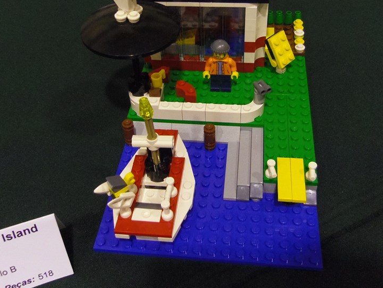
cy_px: 102
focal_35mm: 40
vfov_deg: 35.7
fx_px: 443
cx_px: 178
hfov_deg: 46.8
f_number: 3.9
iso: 400
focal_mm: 5
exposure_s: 1/25
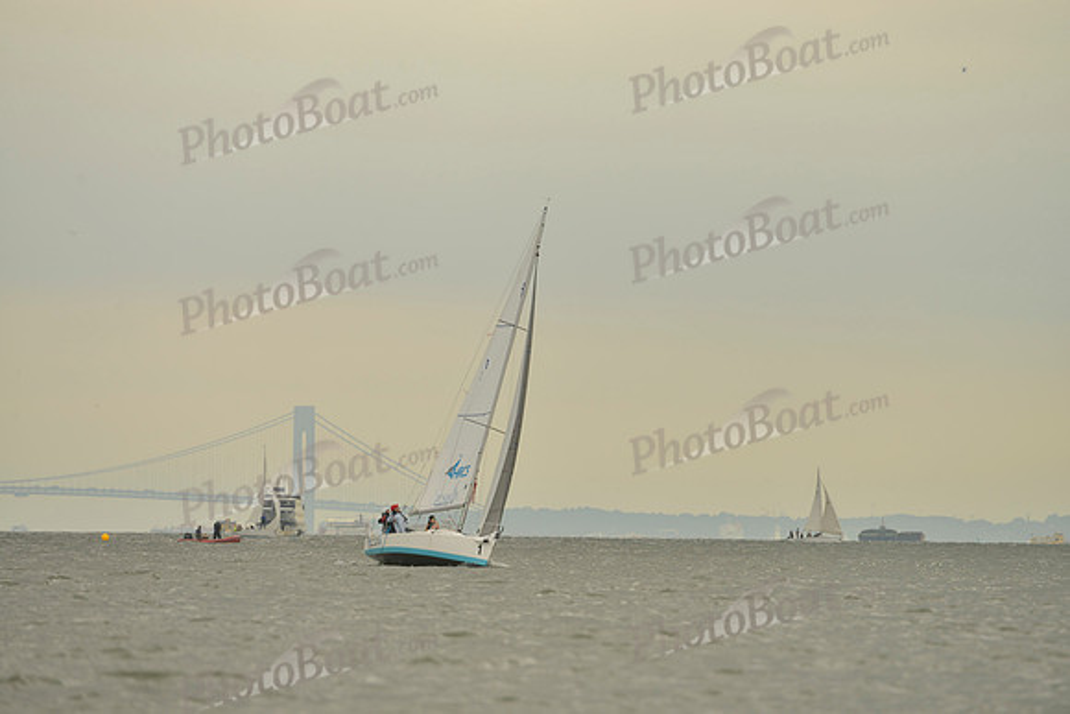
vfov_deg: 3.4
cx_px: 535
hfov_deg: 5.2
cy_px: 357
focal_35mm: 400
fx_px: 11891
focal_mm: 400
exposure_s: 1/1250
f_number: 8
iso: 400
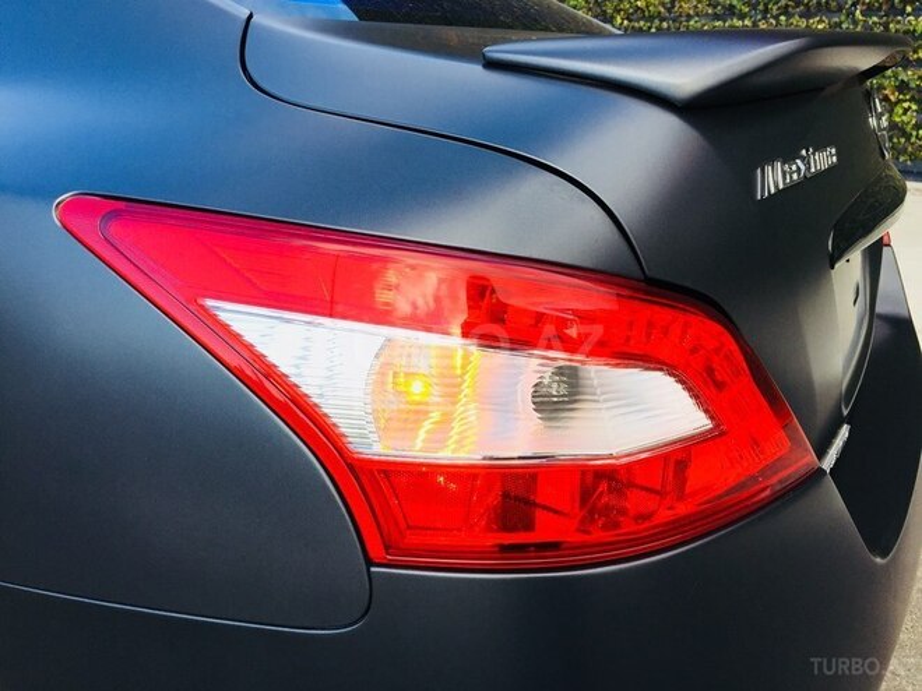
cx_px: 461
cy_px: 346
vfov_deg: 48.2
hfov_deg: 61.7
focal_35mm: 29
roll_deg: -2.3
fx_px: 772
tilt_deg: -17.8
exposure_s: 1/384
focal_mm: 4.15
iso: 32
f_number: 2.2
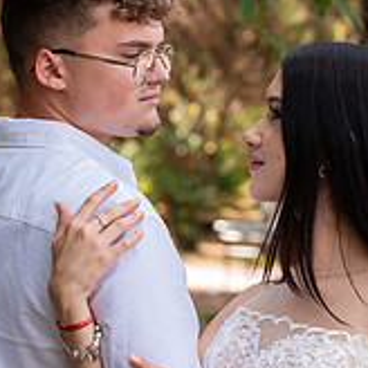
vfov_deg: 11.5
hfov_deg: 11.6
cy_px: 287
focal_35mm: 151
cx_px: 201
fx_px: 1816
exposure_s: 1/320
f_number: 3.5
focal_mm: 65
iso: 200
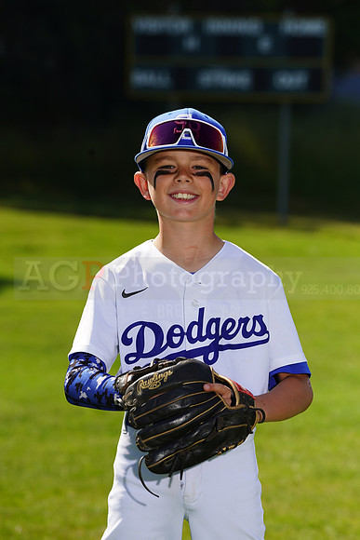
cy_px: 270
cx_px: 180
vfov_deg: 9.8
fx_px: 3133
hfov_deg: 6.6
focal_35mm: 209
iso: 100
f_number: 8
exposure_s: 1/250
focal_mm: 209
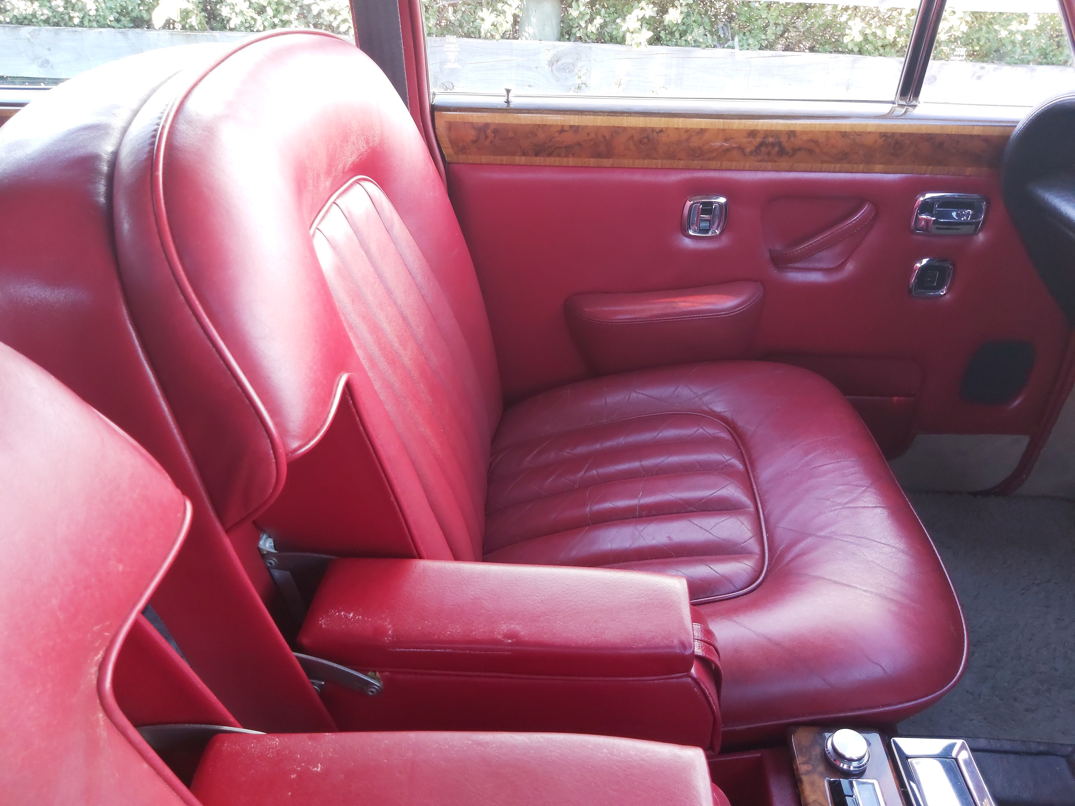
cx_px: 538
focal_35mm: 26
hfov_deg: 67.3
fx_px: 807
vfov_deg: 53.1
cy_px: 403
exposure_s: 1/60
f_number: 1.7
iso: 250
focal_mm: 3.92
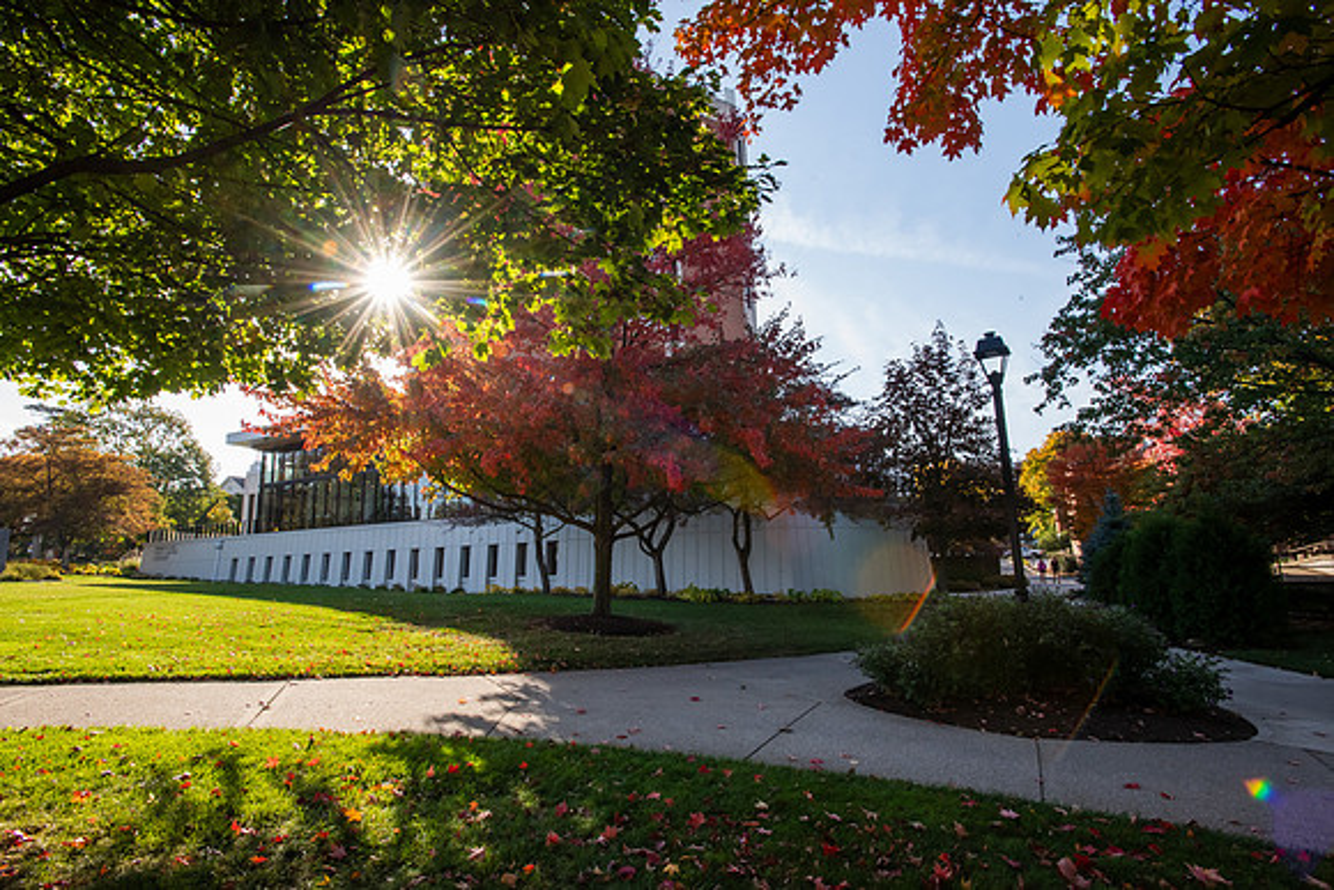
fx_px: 704
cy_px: 445
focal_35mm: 19
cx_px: 667
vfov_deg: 64.6
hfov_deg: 86.9
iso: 800
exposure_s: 1/125
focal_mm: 19
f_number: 18
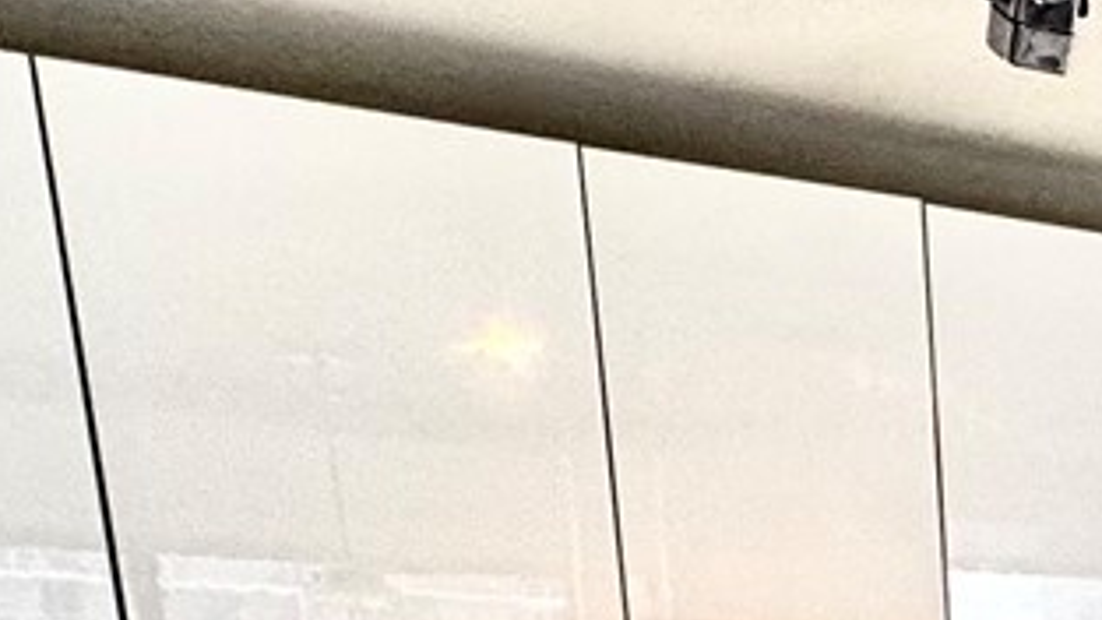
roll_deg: -0.3
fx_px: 2279
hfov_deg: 23.8
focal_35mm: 78
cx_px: 1447
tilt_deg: -17.9
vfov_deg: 12.0
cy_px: 1561
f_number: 2.2
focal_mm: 2.22
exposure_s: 1/125
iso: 160
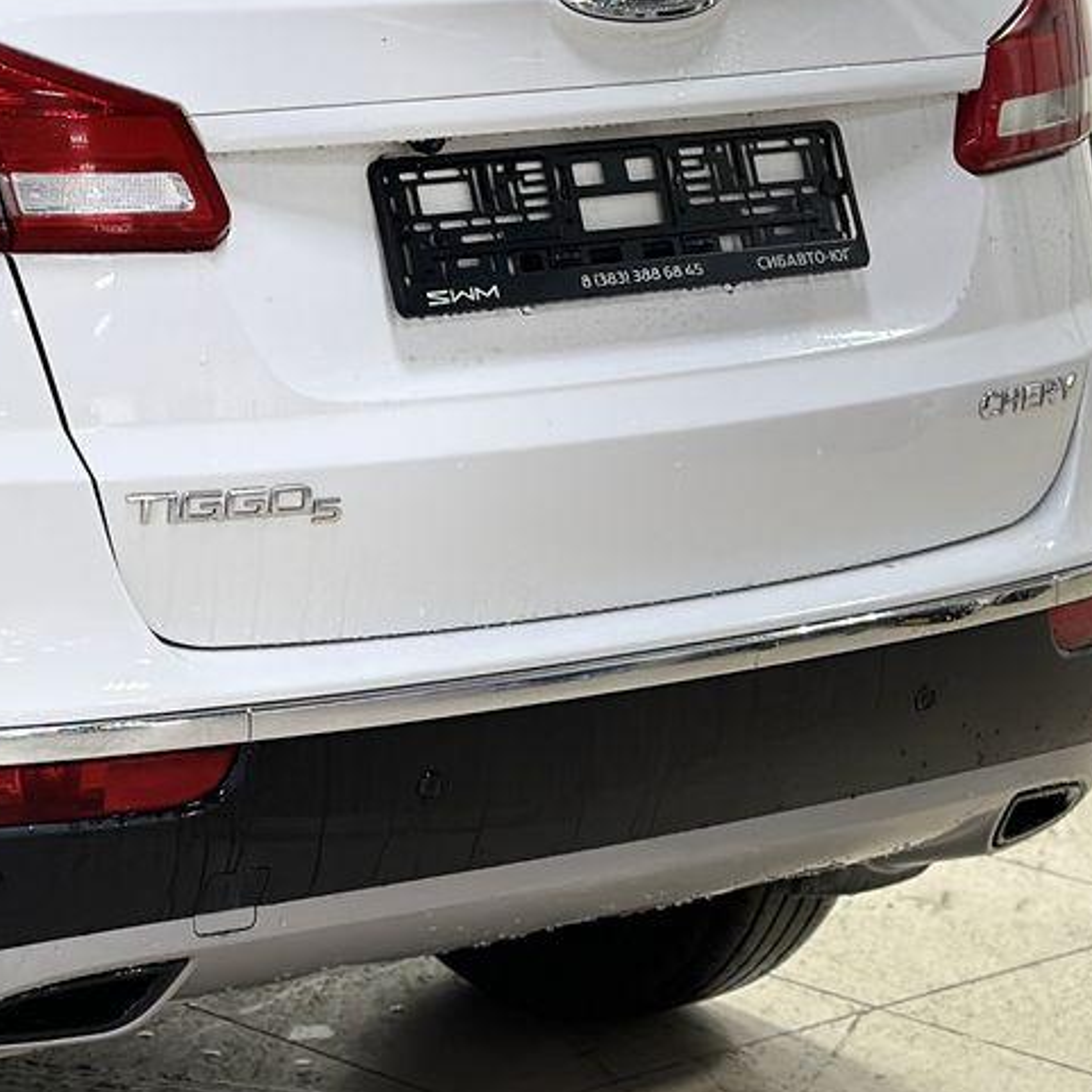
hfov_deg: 13.3
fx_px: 4533
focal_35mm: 127
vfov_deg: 13.7
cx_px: -254
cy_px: 263
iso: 100
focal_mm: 6.86
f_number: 1.78
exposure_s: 1/100
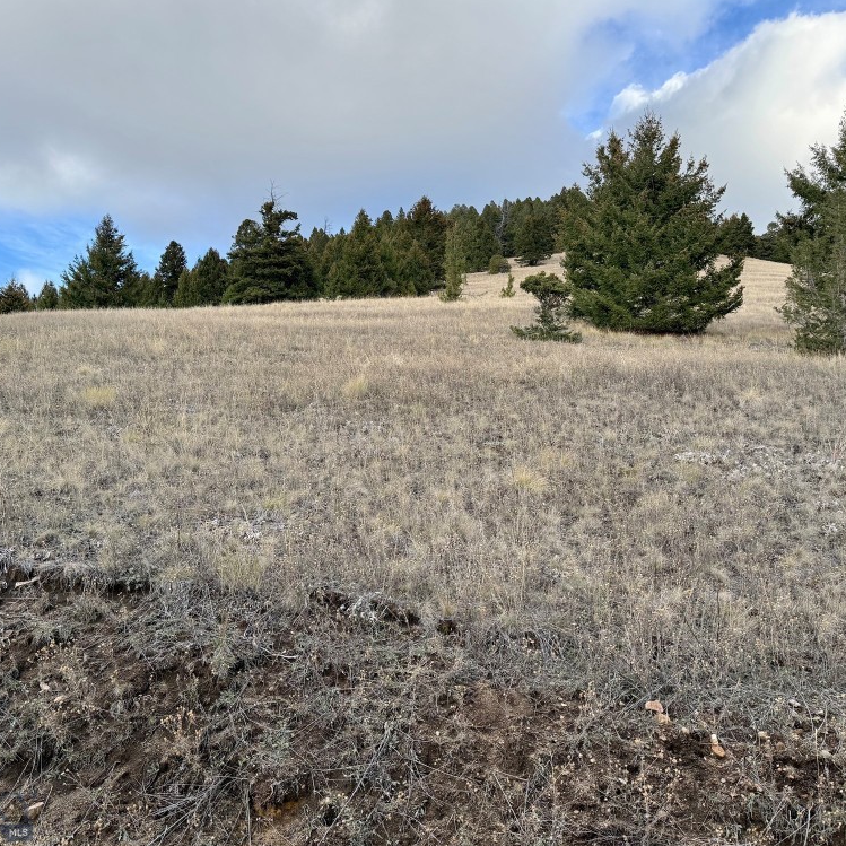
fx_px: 802
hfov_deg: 55.6
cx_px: 399
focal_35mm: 29
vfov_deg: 55.6
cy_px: 422
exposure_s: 1/1410
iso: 100
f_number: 1.78
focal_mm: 6.76
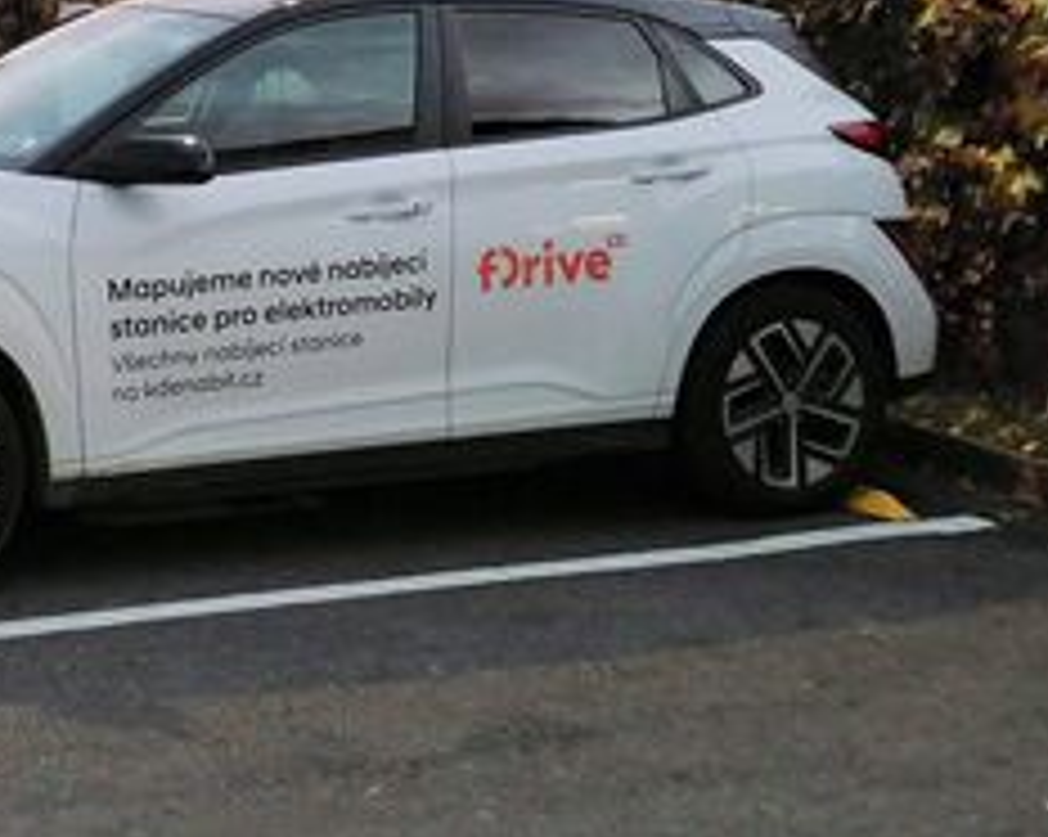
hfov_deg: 22.0
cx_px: 130
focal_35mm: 85
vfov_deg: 17.8
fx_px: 2634
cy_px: 108
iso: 200
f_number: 1.8
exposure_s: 3
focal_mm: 5.3
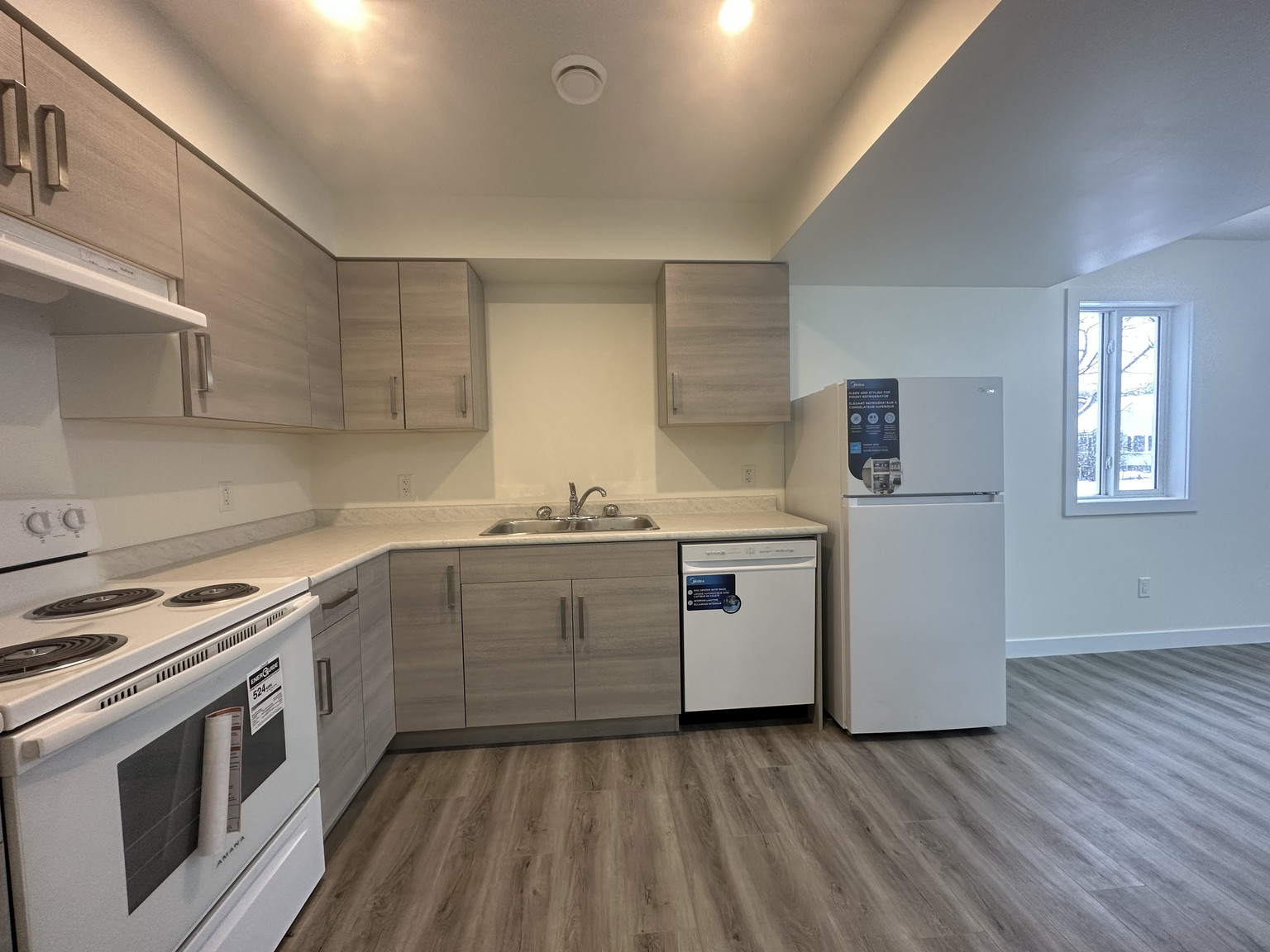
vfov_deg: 85.7
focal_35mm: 14
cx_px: 635
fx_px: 514
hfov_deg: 102.1
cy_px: 476
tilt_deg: -3.7
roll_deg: +1.1
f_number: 2.2
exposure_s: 1/60
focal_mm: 2.22
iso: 160
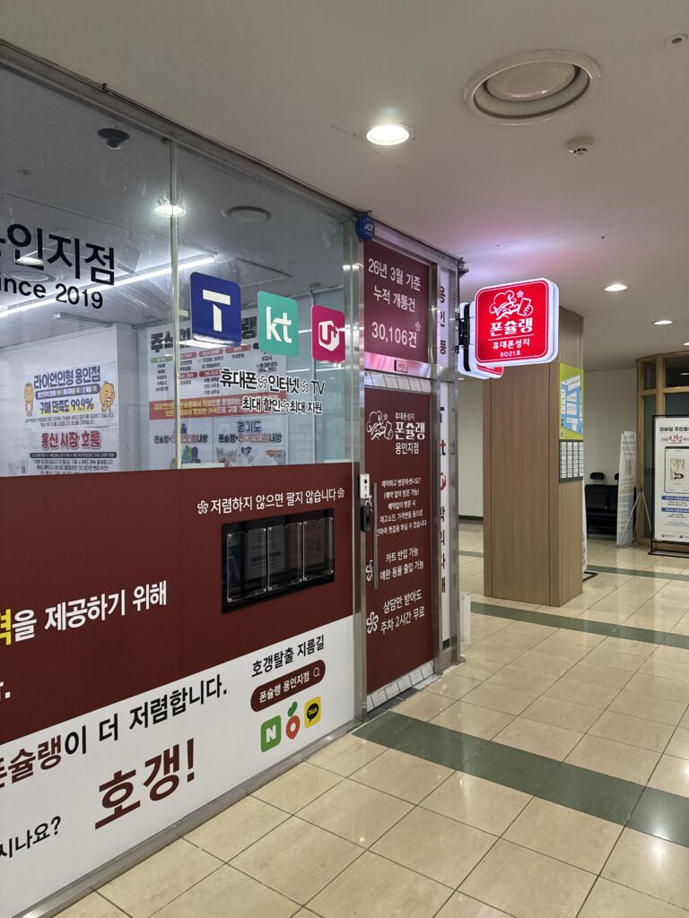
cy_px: 459
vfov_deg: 71.6
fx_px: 637
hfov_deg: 56.8
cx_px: 344
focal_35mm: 24
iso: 160
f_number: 1.78
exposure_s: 1/120
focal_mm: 6.76
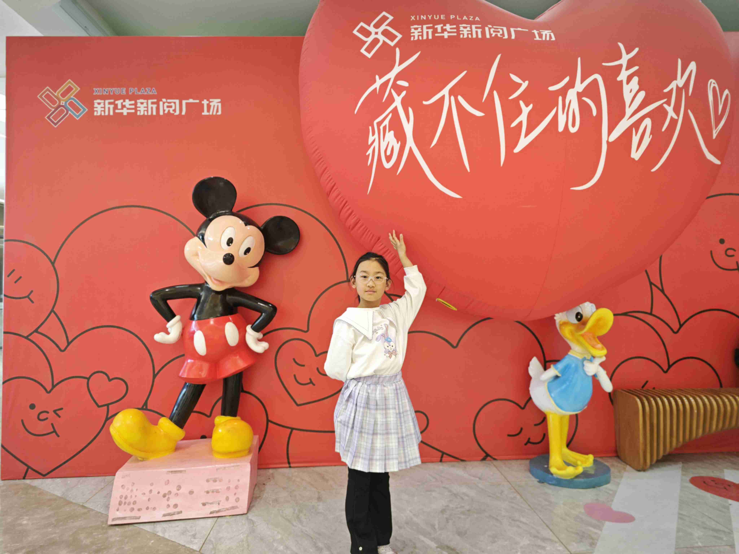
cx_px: 370
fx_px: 491
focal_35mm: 23
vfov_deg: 58.9
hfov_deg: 73.9
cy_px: 277
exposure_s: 1/100
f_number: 1.8
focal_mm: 5.43
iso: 320
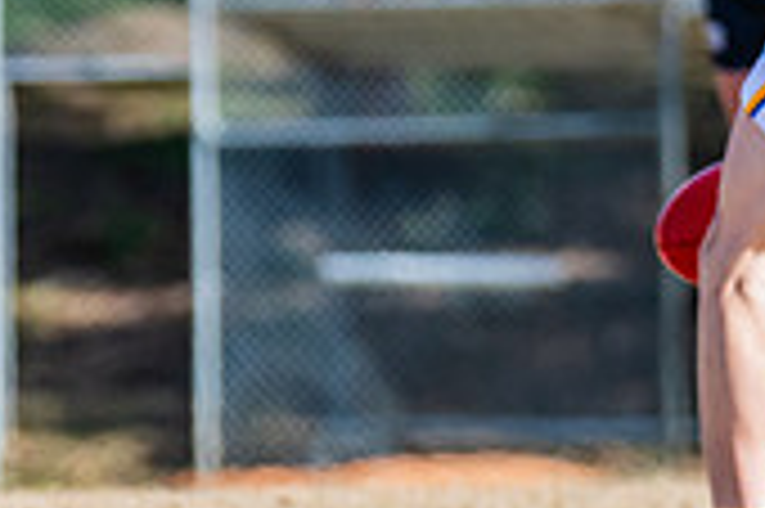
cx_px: 1019
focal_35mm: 1247
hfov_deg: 1.7
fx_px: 26473
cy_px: -61
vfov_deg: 1.1
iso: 640
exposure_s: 1/1600
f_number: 7.1
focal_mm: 290
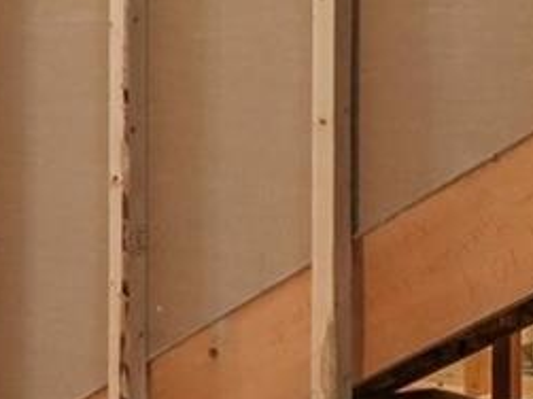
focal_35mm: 92
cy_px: 42
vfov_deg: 15.9
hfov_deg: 16.0
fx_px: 1416
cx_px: -573
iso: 640
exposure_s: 1/5
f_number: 9
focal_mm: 10
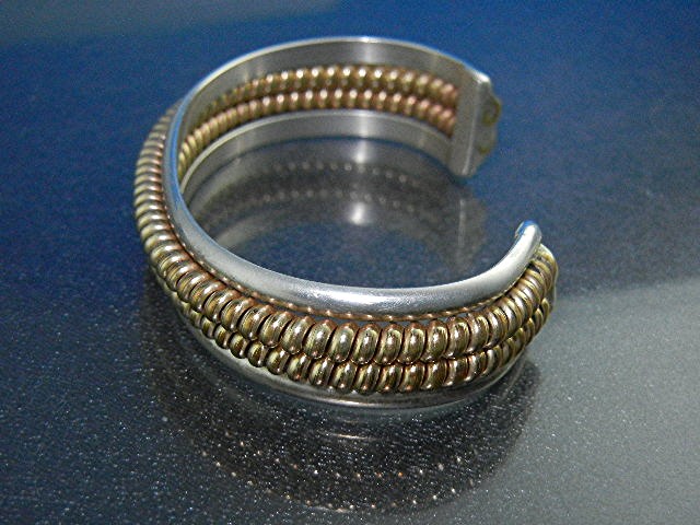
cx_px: 350
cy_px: 262
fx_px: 1193
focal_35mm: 59
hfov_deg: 32.7
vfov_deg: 24.8
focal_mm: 10.6
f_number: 8
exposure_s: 1/30
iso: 800
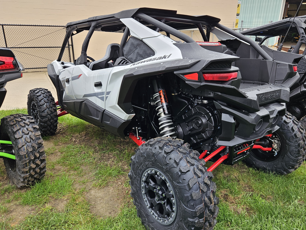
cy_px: 121
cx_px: 165
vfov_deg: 51.3
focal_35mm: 27
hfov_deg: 65.2
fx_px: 239
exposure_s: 1/180
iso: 50
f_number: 1.8
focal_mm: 5.4
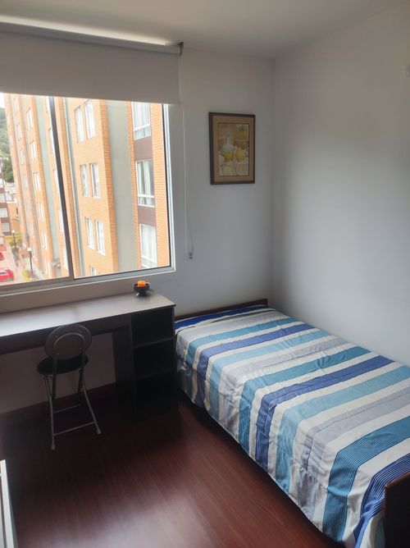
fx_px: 395
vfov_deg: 69.4
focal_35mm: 25
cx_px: 205
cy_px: 274
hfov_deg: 54.8
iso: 151
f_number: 1.79
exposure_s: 1/120
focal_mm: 4.7
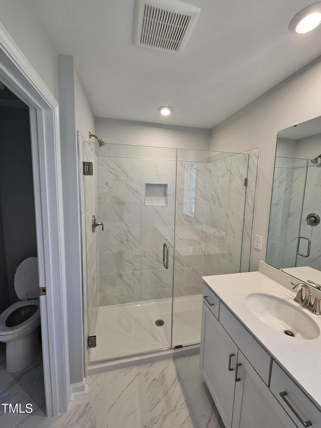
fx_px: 161
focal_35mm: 13
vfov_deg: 106.2
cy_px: 214
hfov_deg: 89.9
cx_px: 160
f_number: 2.2
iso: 64
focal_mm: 2.2
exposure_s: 1/60
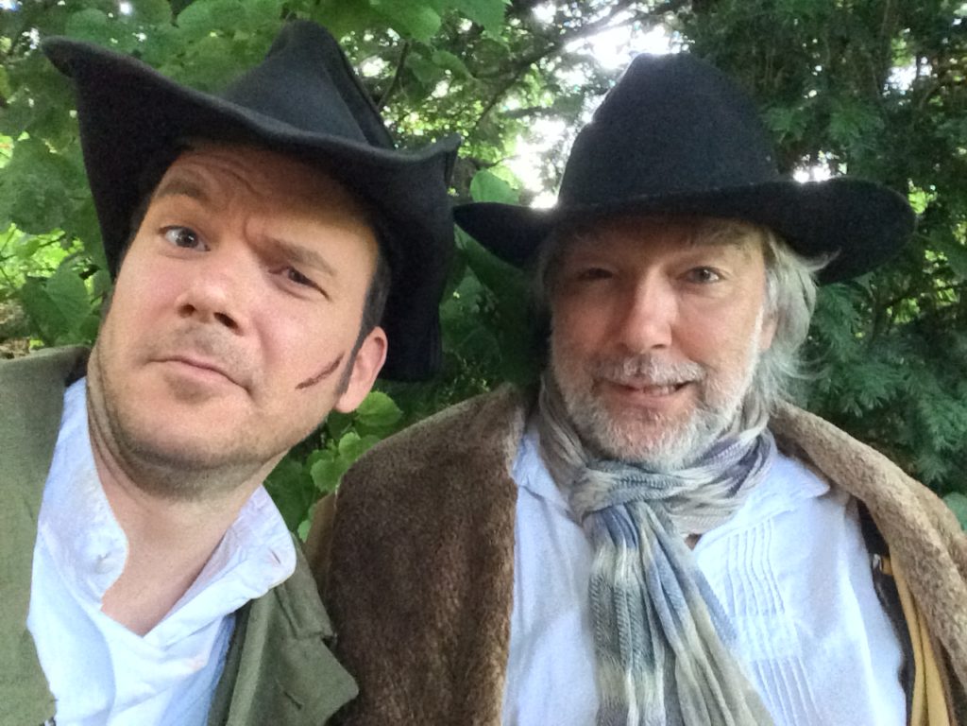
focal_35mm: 33
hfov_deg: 55.4
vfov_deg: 42.9
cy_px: 363
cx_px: 484
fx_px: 922
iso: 800
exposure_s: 1/15
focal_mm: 2.15
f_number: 2.4
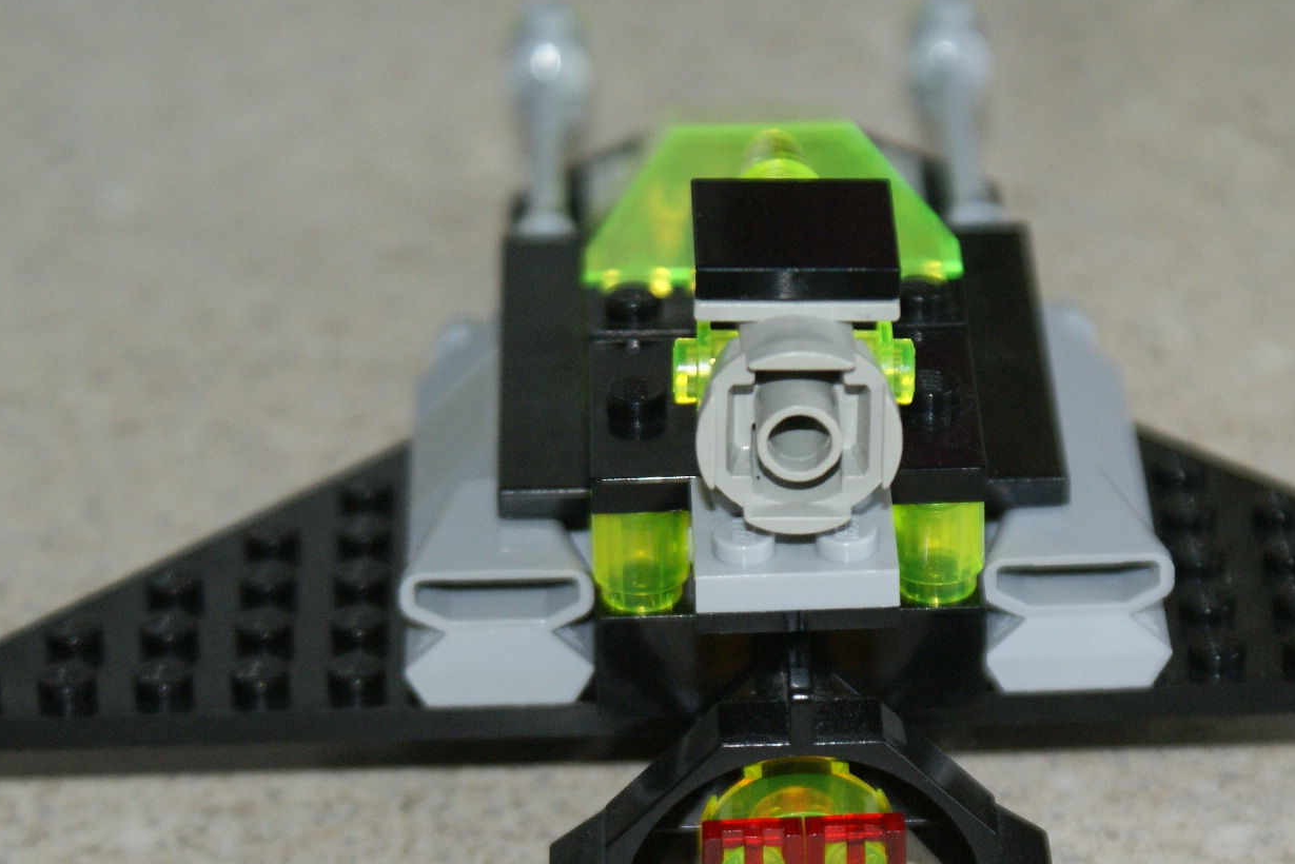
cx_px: 817
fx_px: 5900
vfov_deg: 8.4
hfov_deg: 12.5
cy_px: 662
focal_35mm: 164
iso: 400
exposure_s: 1/125
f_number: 5.6
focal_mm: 70
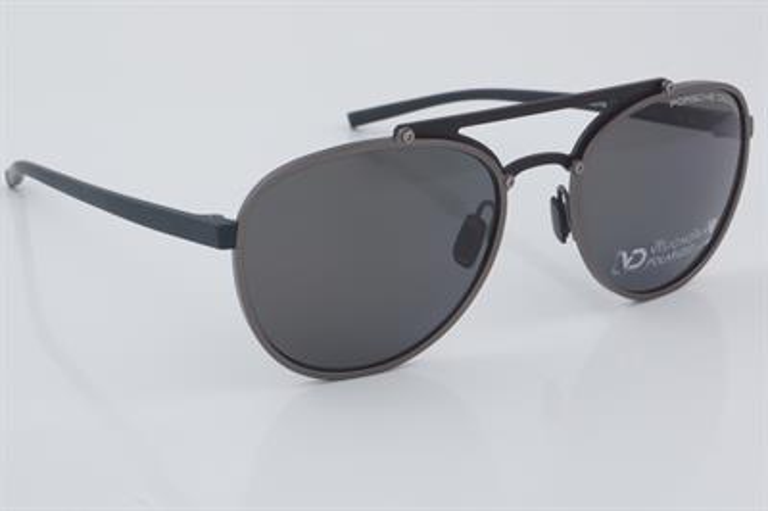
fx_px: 1599
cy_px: 256
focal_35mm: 75
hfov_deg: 27.0
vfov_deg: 18.2
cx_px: 384
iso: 100
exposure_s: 1/4
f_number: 32
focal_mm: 50
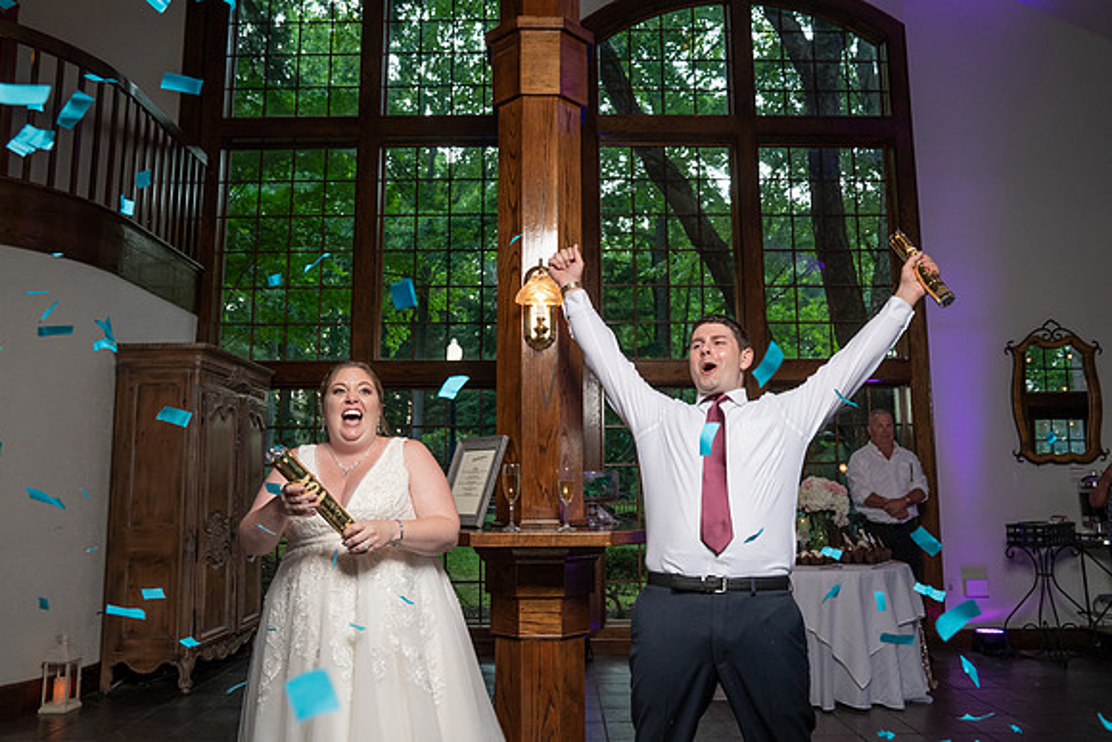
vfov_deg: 46.0
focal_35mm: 28
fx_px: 874
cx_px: 556
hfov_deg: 64.9
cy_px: 371
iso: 2000
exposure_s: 1/200
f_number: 5.6
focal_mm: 28
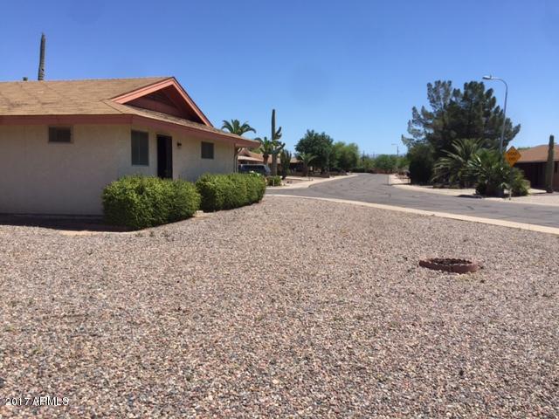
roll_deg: +0.1
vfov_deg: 48.2
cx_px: 280
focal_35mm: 29
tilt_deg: -3.5
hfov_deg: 61.7
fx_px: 468
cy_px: 210
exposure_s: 1/2326
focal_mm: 4.15
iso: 32
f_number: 2.2
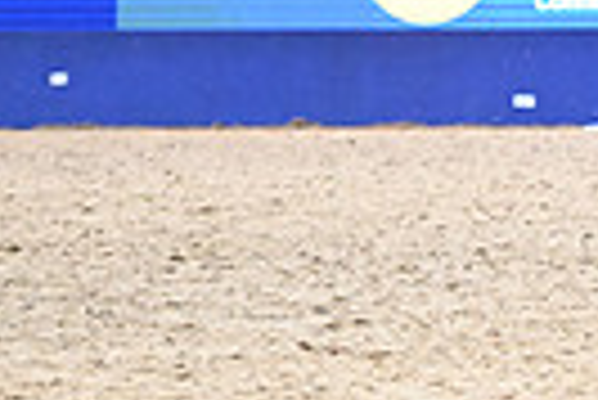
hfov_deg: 4.4
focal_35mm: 459
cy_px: -384
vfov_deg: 3.0
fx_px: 7633
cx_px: 1227
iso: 6400
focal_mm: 105
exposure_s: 1/800
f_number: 3.5
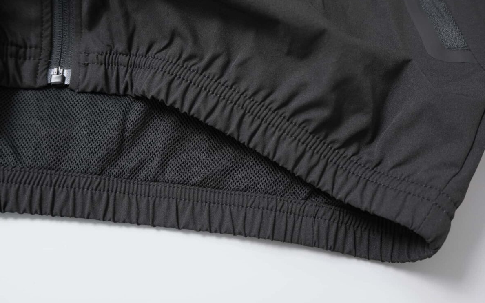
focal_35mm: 36
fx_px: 476
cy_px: 161
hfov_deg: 54.0
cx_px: 242
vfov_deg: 35.3
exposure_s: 1/15
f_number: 4.4
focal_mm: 23.5
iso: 500
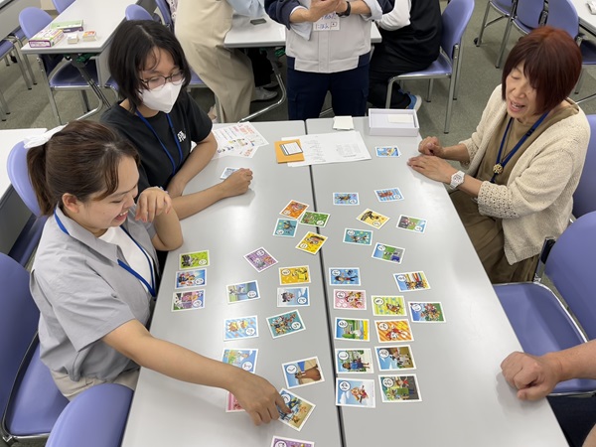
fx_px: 448
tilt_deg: -38.6
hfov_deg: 67.3
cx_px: 298
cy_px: 224
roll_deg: +0.8
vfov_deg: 53.1
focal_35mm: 26
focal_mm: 5.1
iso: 40
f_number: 1.6
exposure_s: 1/100
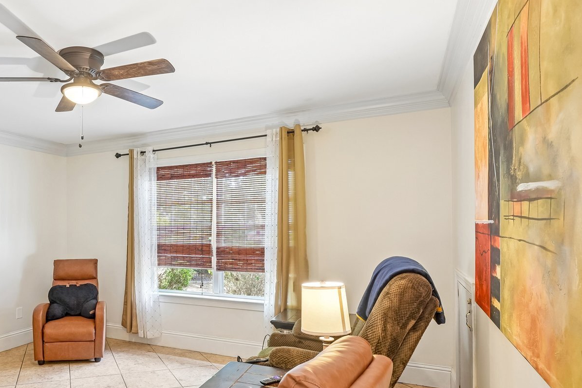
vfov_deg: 52.8
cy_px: 227
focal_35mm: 24
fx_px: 388
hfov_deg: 70.7
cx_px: 175
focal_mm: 14
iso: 320
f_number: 8
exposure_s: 1/2.5
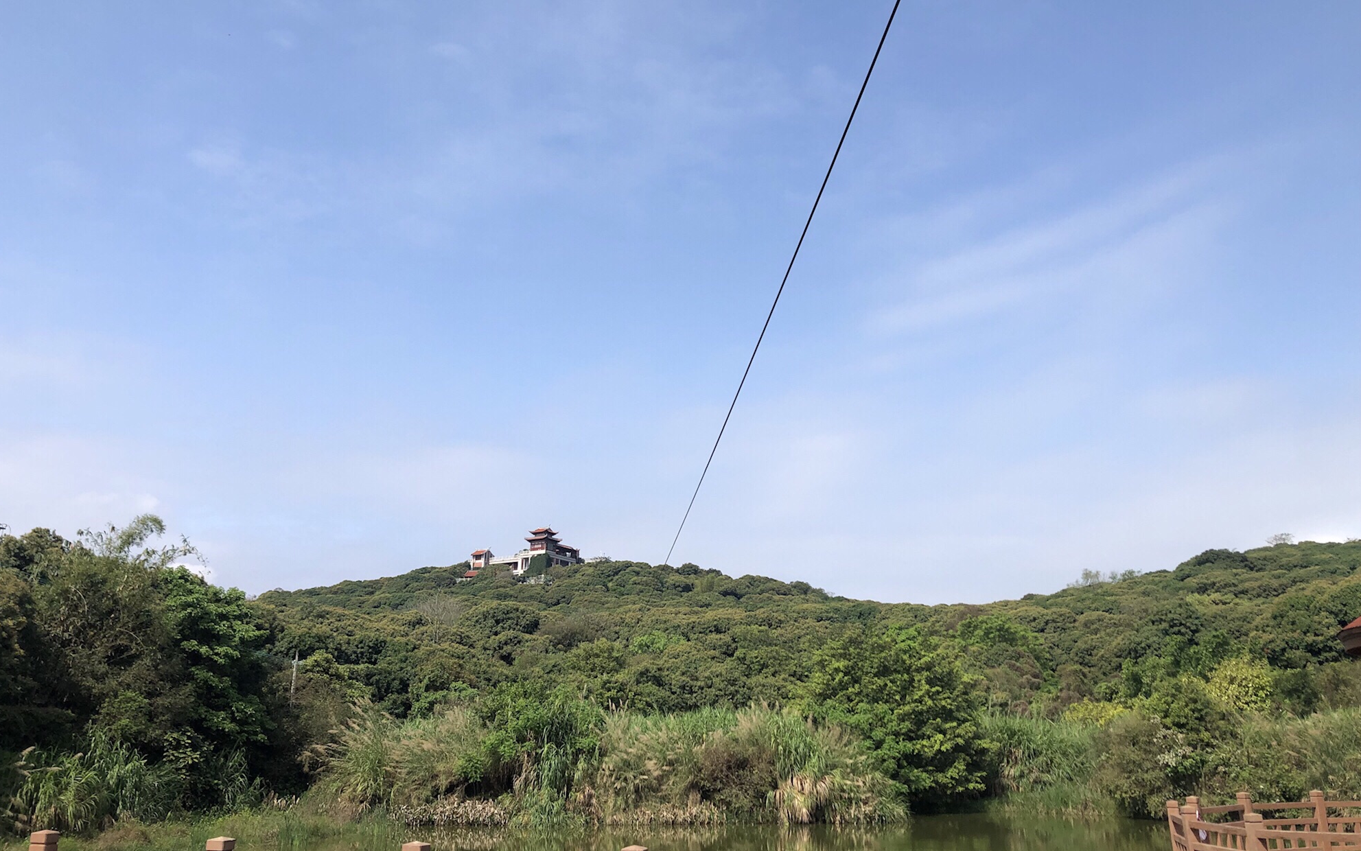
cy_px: 394
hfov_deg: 61.2
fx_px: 1150
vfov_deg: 40.6
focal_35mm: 31
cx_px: 678
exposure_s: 1/2667
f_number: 1.8
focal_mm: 3.99
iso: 20
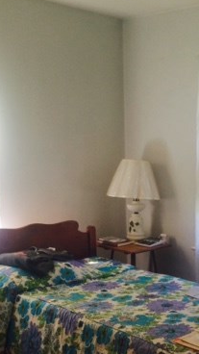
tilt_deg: -17.2
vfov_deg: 36.3
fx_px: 516
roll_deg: +0.9
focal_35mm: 55
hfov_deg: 21.4
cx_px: 176
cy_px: 293
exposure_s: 1/30
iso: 40
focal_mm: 4.15
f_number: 2.2
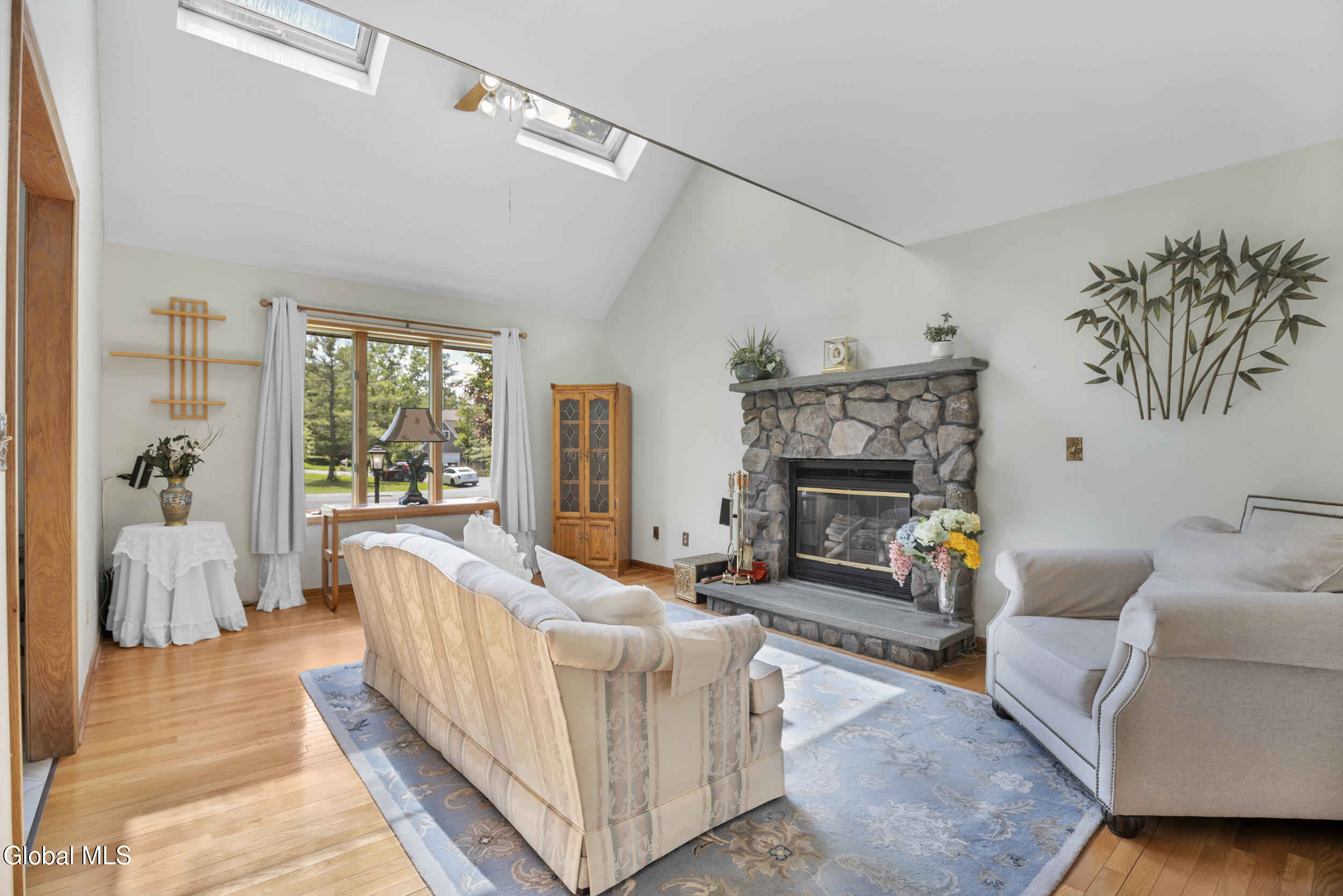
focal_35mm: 16
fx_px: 597
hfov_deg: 96.7
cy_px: 448
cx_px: 672
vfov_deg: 73.8
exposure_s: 1/100
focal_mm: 16
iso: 250
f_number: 4.5
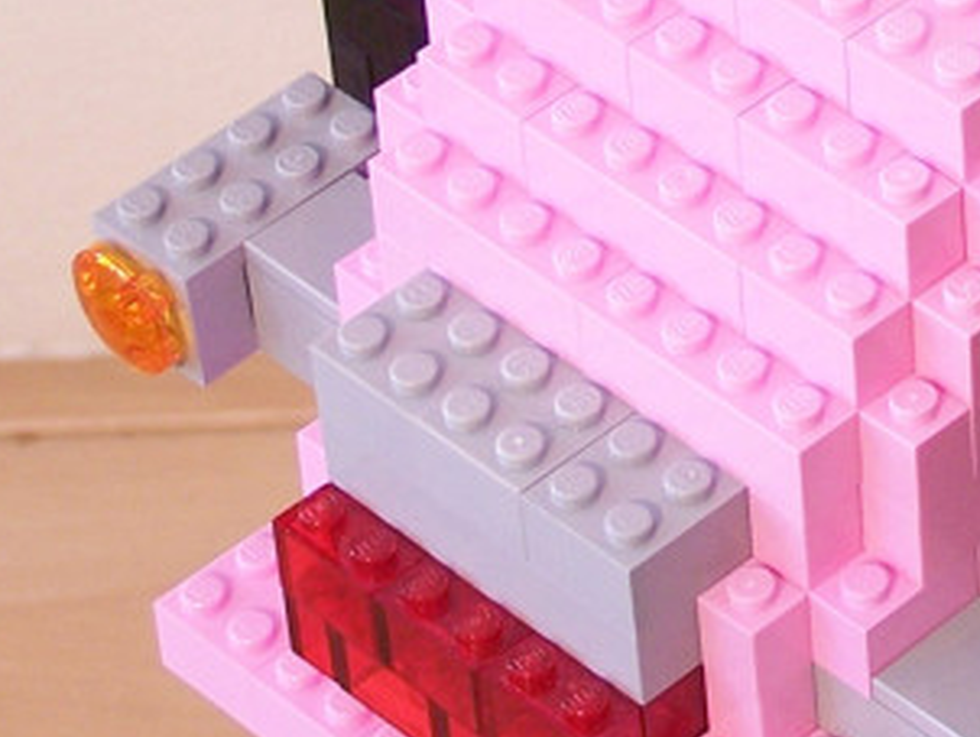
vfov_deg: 6.5
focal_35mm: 227
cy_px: -295
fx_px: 6432
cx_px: 1512
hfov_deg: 8.5
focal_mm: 11.1
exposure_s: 1/2
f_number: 3.2
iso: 80
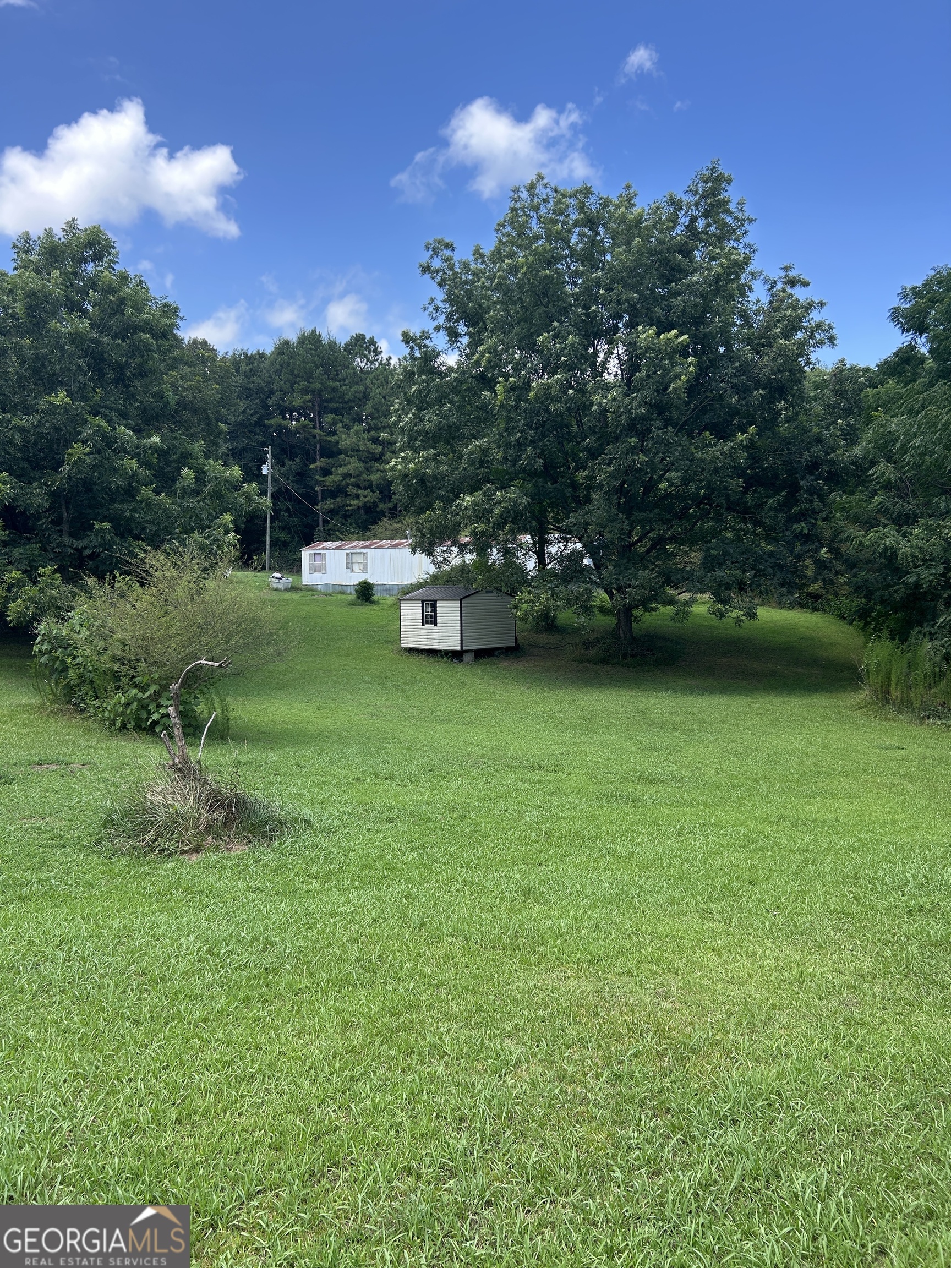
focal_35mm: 26
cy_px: 634
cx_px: 476
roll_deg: +0.9
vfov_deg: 67.3
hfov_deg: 53.1
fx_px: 952
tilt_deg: -3.1
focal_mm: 5.7
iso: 50
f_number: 1.5
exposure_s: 1/957
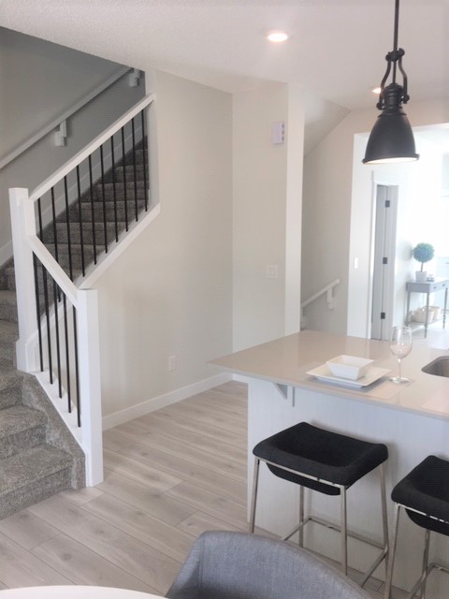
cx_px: 224
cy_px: 300
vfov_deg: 61.7
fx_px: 502
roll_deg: +1.0
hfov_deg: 48.2
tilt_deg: -8.1
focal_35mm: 29
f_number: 2.2
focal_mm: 4.15
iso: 32
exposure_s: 1/60
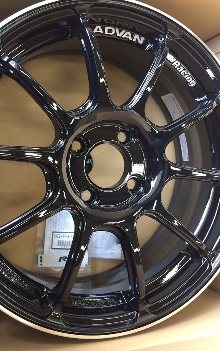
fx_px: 336
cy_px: 165
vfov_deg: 55.3
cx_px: 100
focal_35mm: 35
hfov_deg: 36.2
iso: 80
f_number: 2.2
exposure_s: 1/30
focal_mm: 4.15
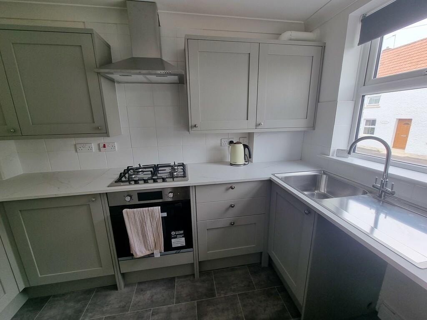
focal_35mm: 13
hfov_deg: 106.2
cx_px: 214
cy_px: 160
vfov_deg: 89.9
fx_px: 160
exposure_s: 1/118
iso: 50
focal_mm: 2.2
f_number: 2.2
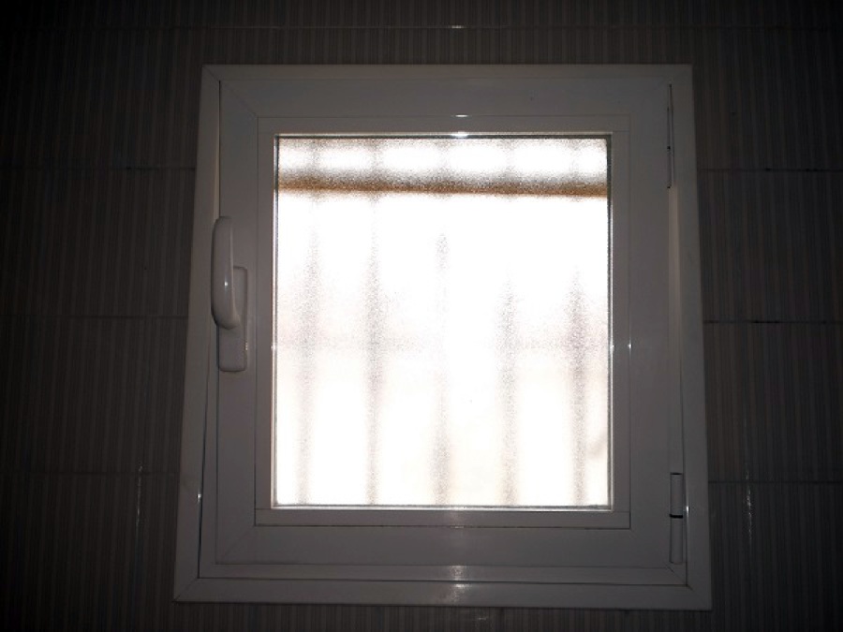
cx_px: 422
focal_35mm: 42
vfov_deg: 34.3
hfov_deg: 44.8
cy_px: 316
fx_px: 1023
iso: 100
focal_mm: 7.4
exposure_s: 1/40
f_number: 3.5
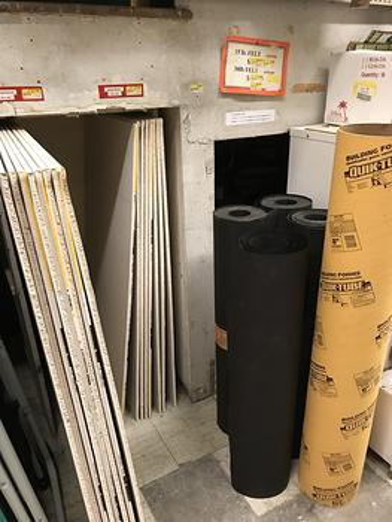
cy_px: 261
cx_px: 196
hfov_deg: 49.8
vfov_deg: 63.4
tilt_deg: -23.4
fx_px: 422
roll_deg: +1.7
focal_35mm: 28
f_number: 1.8
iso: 80
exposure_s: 1/15
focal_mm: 3.99
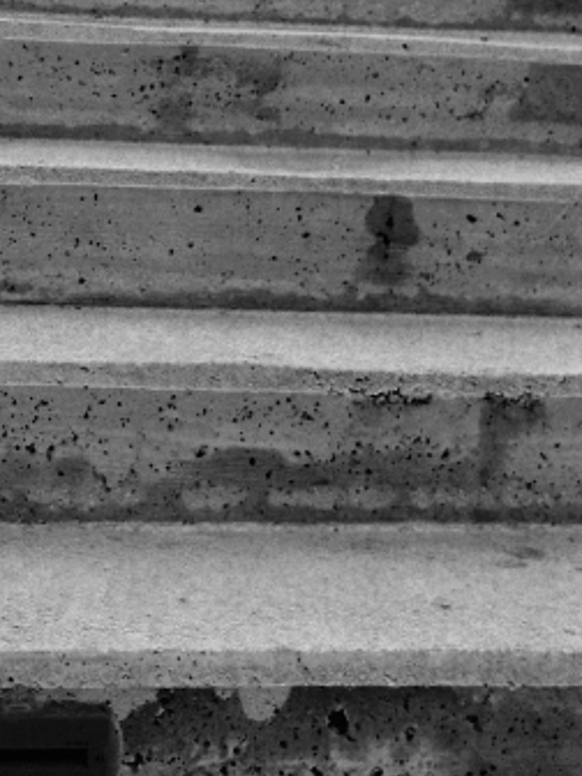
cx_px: -470
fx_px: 1793
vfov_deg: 22.7
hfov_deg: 15.7
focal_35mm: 80
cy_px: -129
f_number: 8
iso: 100
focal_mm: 20
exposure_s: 1/500
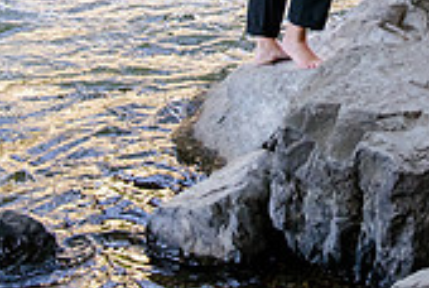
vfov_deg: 9.3
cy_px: -251
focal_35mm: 141
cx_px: 390
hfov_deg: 14.4
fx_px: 1683
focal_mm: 36
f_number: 4
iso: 1600
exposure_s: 1/160
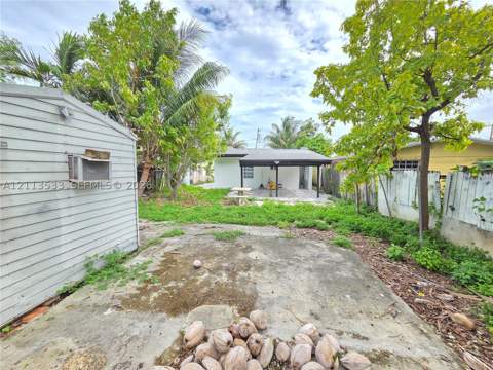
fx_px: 185
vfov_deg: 89.9
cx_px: 246
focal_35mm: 13
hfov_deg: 106.2
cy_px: 185
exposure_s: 1/411
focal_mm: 2.2
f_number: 2.2
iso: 50
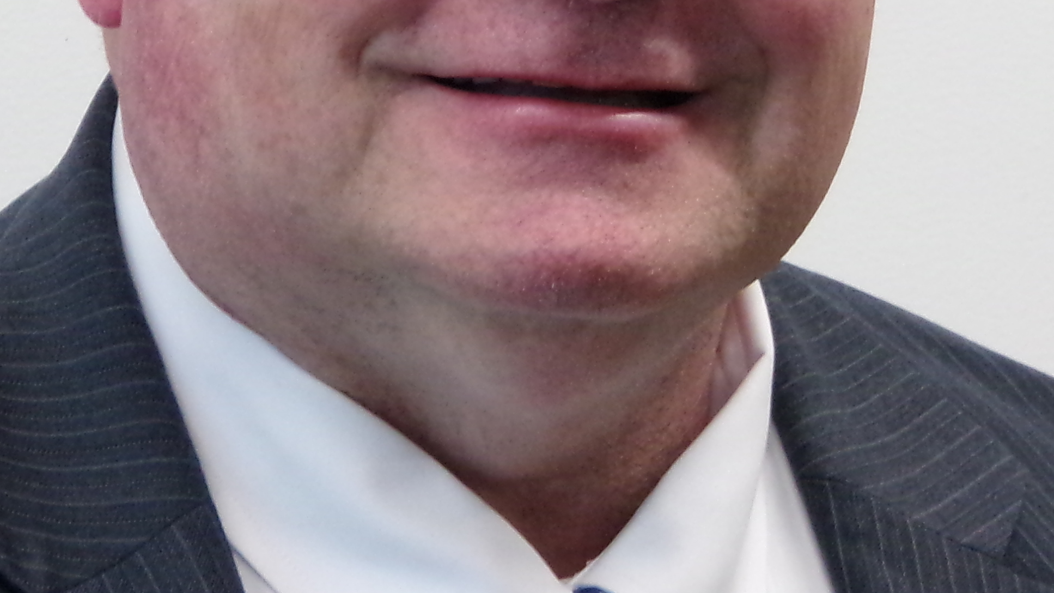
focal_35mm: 399
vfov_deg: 3.0
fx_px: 11150
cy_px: -138
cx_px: 422
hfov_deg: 5.4
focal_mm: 29
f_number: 4.7
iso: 200
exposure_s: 1/34
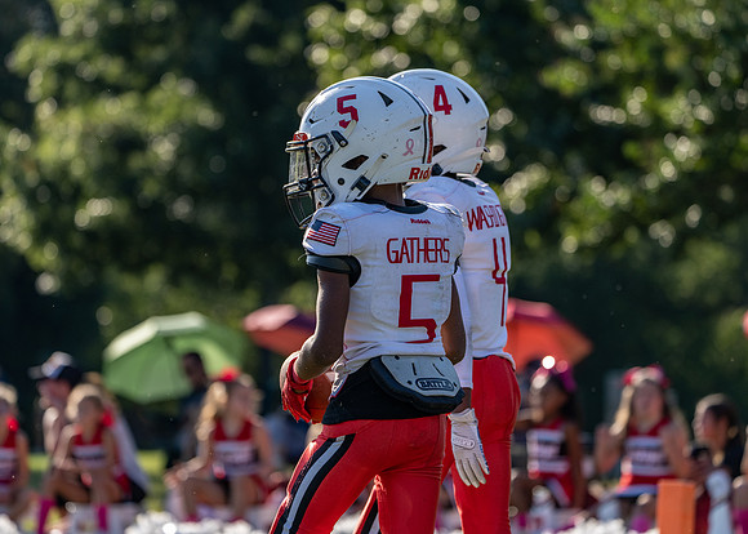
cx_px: 374
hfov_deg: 7.9
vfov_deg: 5.6
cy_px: 267
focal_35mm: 256
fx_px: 5430
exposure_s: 1/1600
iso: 500
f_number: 5.6
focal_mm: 244
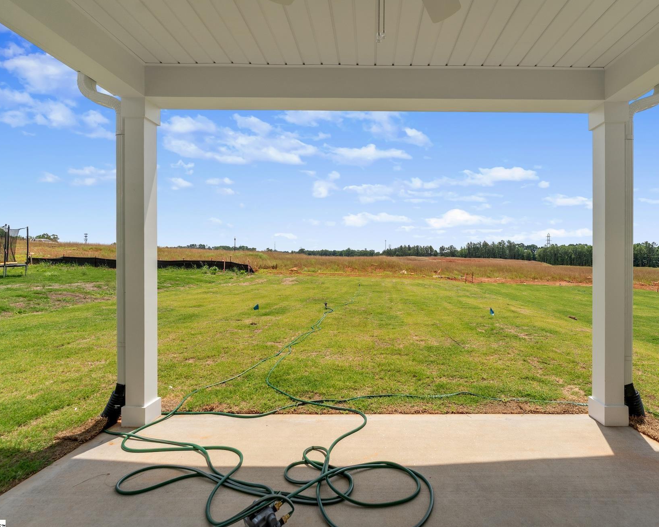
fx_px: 312
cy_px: 265
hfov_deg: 92.7
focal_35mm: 16
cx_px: 370
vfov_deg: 80.4
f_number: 5.6
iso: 400
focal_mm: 14
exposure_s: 1/2500
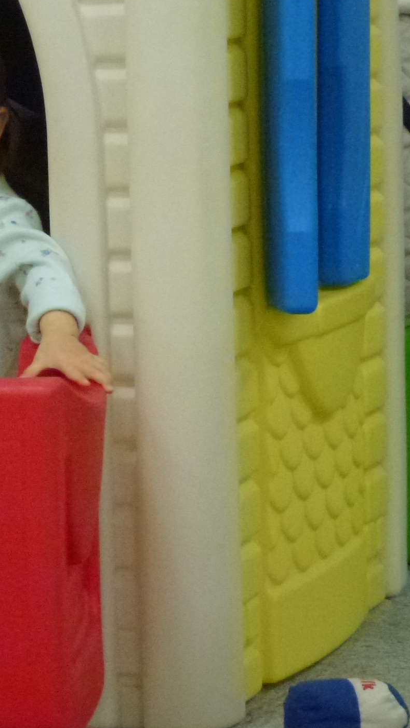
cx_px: -217
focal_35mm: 177
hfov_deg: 6.8
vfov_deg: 12.2
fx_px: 3420
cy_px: 301
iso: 640
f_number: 4.9
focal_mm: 16
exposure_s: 1/60
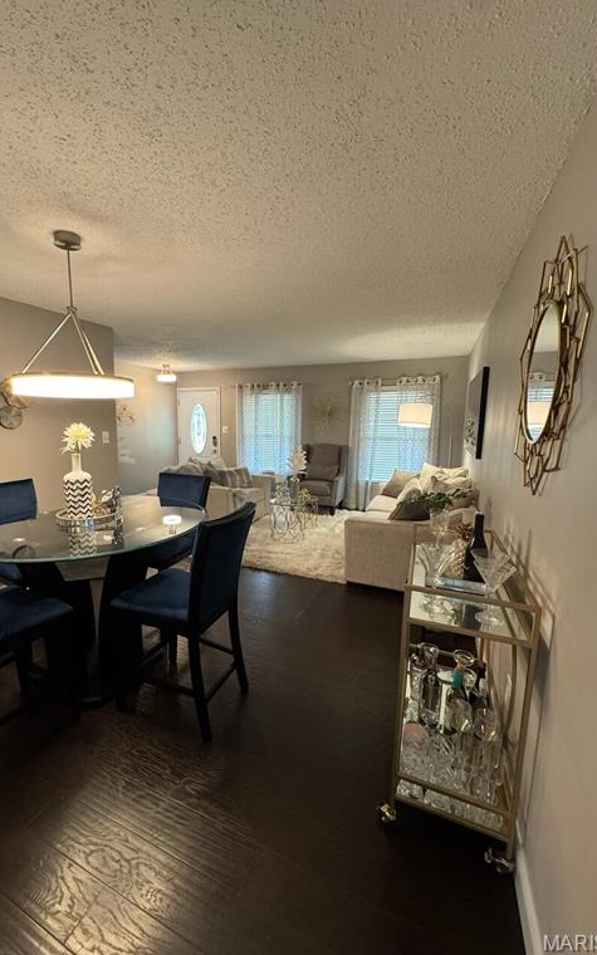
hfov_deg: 74.3
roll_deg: +0.4
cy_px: 476
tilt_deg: -8.4
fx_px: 390
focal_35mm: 15
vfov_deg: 101.5
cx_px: 253
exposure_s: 1/60
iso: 320
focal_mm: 2.22
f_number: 2.2
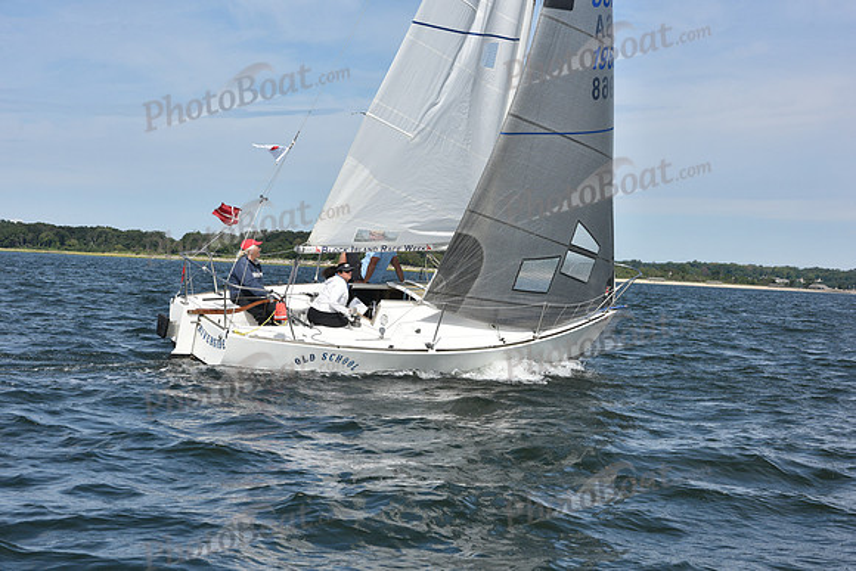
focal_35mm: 70
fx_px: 1665
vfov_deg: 19.5
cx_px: 428
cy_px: 286
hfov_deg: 28.8
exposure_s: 1/1000
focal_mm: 70
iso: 320
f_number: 10
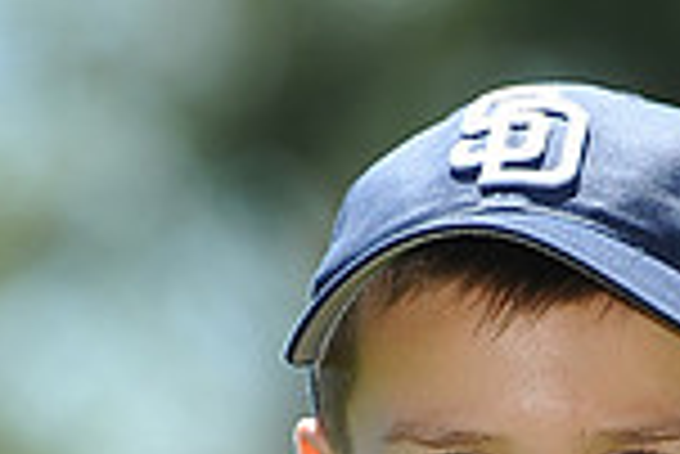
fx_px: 14520
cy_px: 755
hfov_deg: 2.7
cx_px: 509
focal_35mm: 768
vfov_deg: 1.8
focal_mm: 200
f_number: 4.5
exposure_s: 1/800
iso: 200
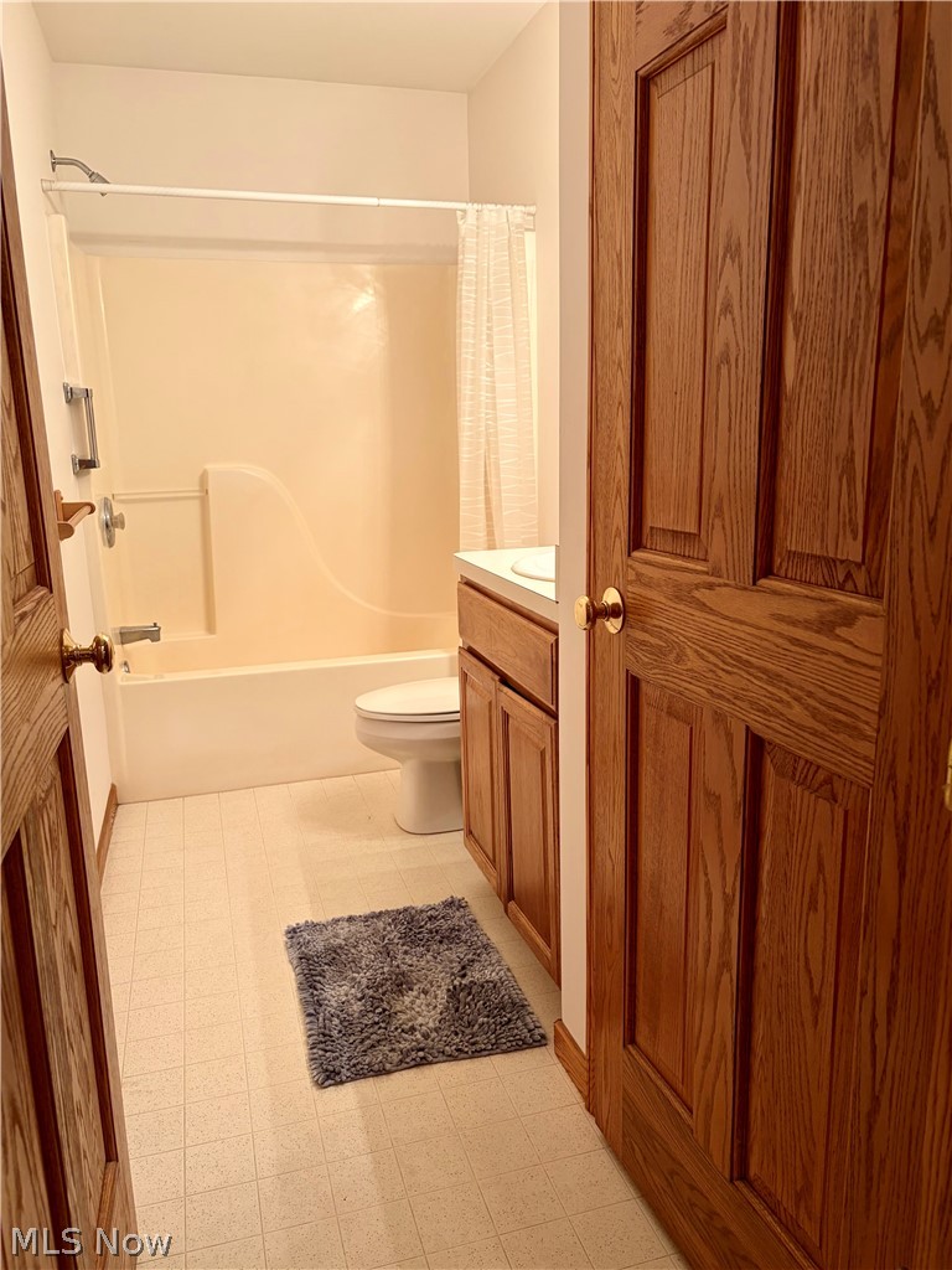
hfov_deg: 53.1
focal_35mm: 26
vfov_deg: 67.3
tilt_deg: -12.1
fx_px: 953
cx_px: 476
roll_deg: +2.2
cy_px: 635
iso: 125
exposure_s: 1/60
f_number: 1.6
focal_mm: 5.96
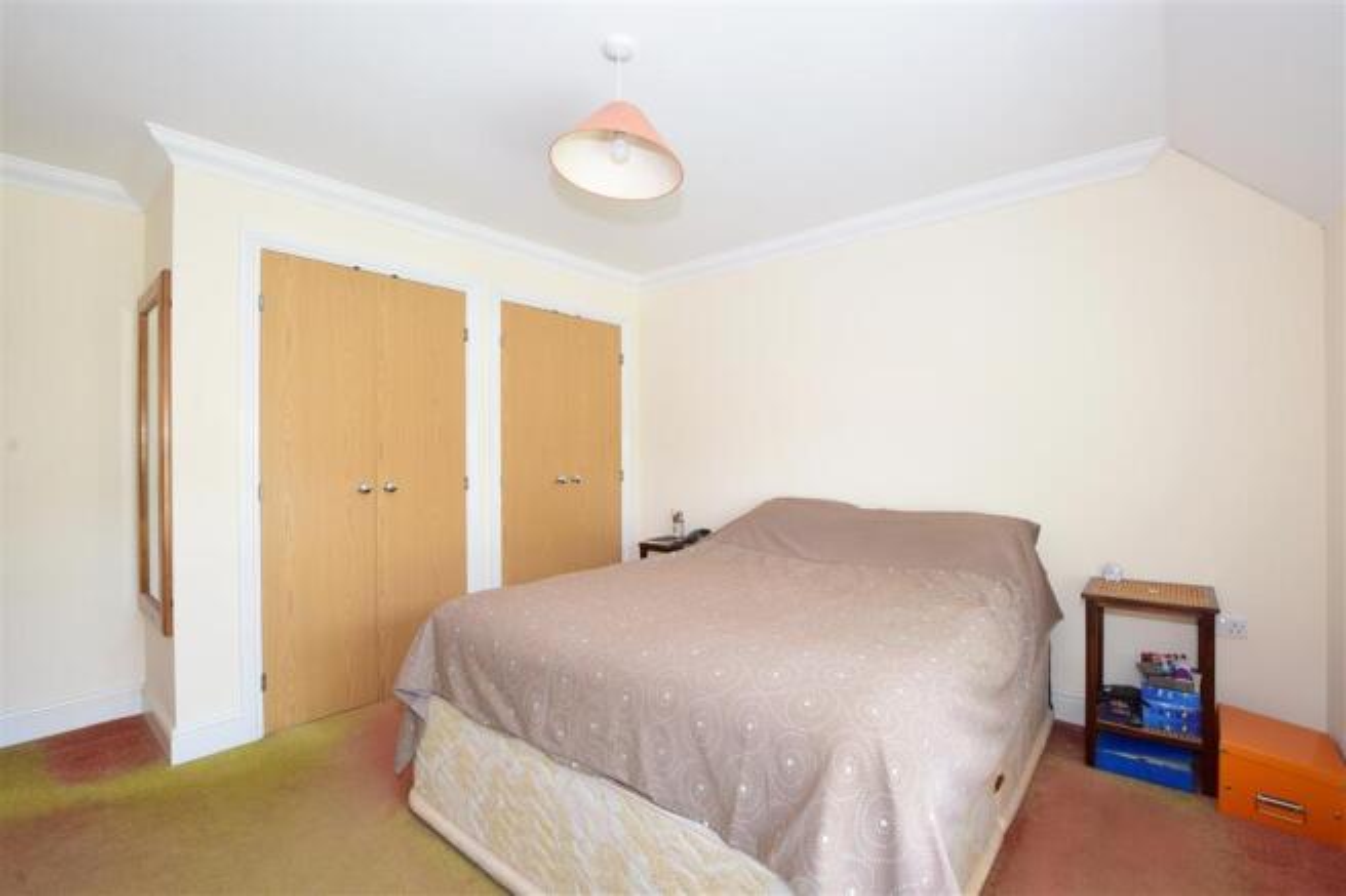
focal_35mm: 15
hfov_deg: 100.4
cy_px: 448
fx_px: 561
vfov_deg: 77.3
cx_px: 673
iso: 400
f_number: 11
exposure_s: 1/2
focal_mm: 10
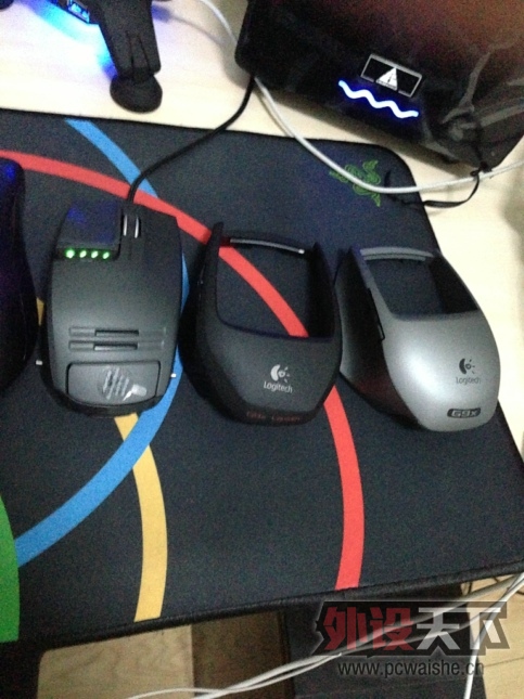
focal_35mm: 33
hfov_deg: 42.9
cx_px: 262
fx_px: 667
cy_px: 350
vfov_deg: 55.4
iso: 2000
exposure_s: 1/15
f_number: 2.4
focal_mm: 4.13
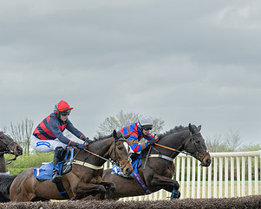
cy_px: 221
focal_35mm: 192
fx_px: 1484
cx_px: 68
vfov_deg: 8.0
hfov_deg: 10.0
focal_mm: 71
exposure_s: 1/800
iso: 400
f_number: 5
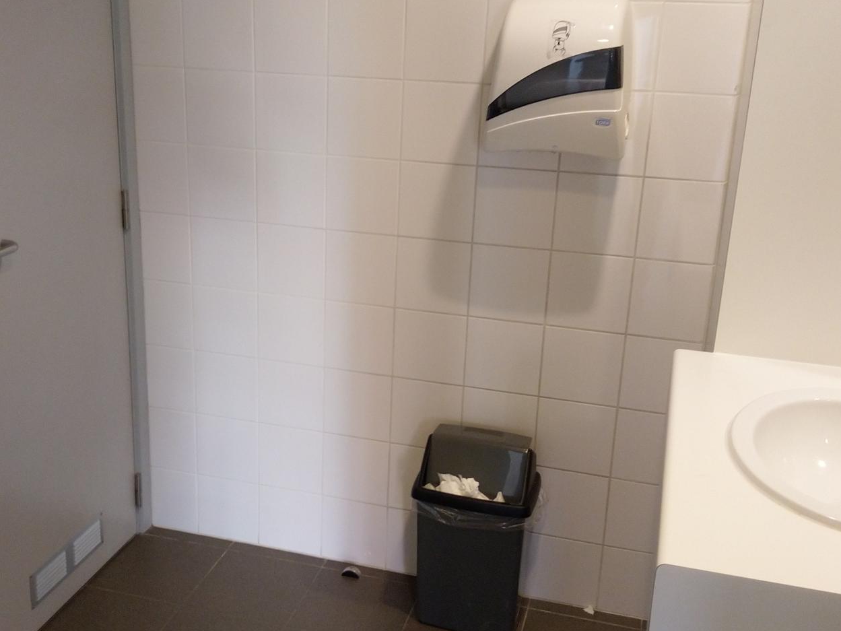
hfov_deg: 45.6
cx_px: 355
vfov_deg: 35.1
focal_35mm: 41
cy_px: 309
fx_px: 996
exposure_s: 1/33
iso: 125
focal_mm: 4.28
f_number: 1.75
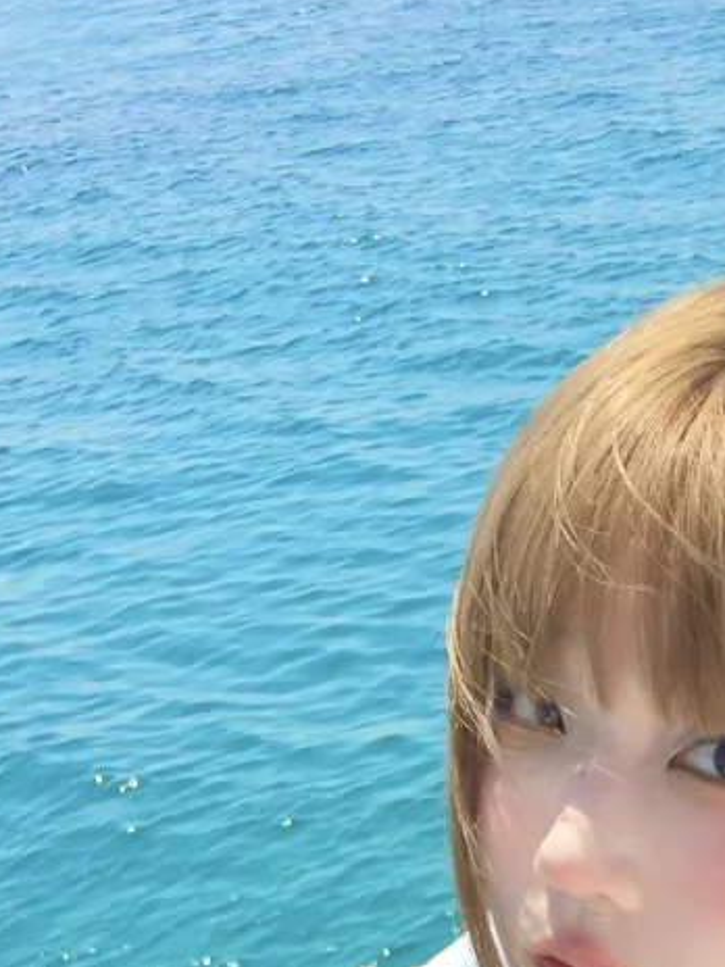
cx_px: 702
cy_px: 1415
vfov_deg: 19.3
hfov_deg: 16.1
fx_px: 2513
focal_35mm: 90
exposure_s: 1/2564
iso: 32
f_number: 2.2
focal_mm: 4.15
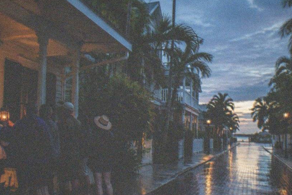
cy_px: 112
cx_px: 127
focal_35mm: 58
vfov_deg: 23.4
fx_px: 470
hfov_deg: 34.4
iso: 3200
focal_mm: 47
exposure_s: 1/80
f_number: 4
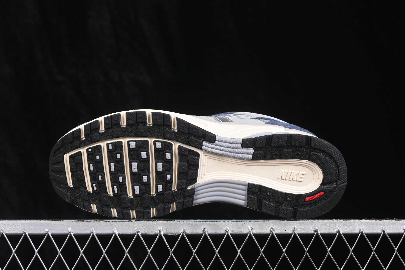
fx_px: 844
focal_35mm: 75
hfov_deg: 27.0
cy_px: 135
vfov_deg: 18.2
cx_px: 202
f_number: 6.3
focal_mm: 50
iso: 160
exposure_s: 1/60
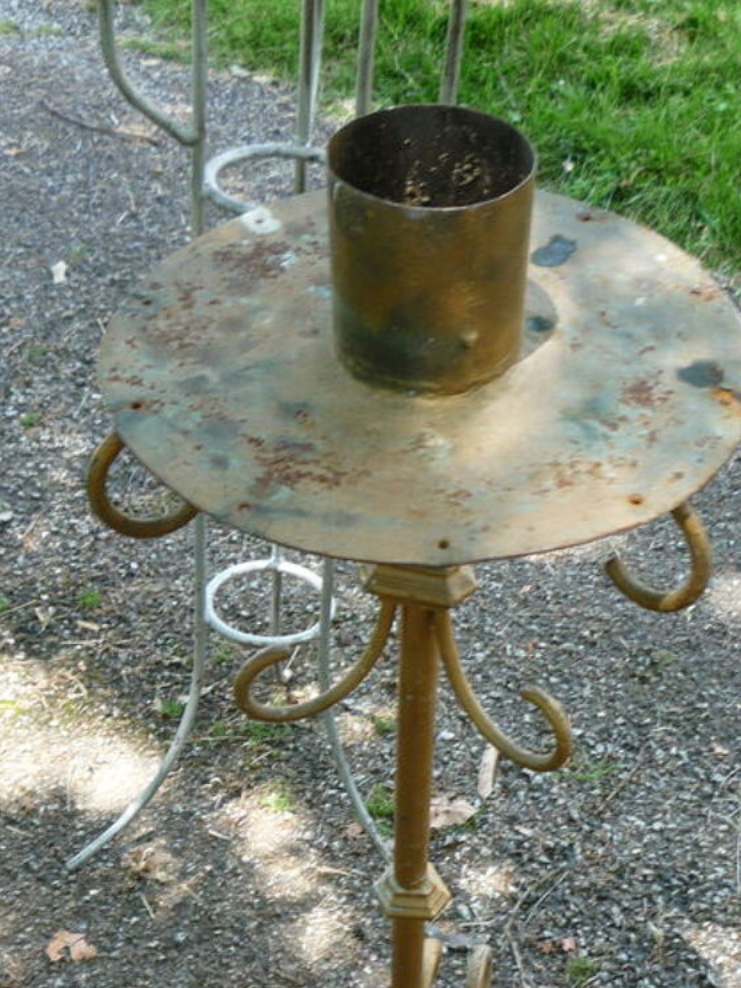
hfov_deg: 27.0
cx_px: 364
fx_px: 1541
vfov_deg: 34.9
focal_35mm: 54
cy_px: 727
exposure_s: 1/50
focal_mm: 5.2
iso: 100
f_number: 3.3
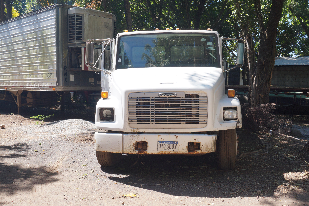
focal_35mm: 36
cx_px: 154
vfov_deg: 36.8
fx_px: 309
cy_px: 103
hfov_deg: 53.2
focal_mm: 24
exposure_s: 1/100
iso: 100
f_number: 8
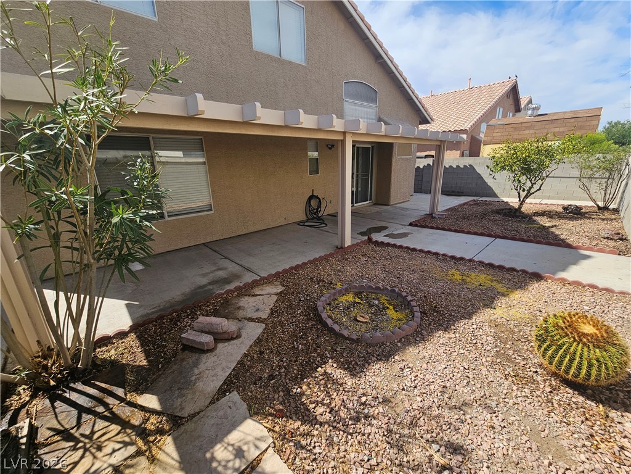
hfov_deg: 106.2
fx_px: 237
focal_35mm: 13
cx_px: 316
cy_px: 237
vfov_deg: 89.9
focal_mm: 2.2
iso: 50
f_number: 2.2
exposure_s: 1/1785
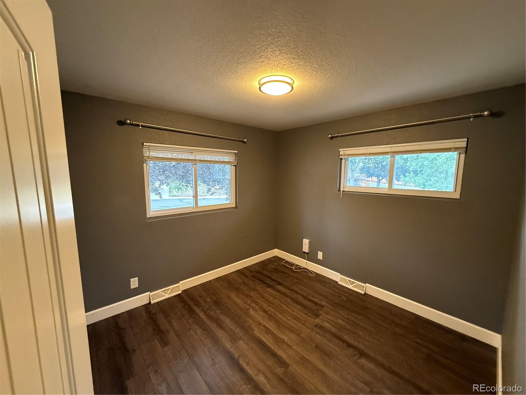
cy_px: 198
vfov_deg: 85.7
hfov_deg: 102.1
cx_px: 263
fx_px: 213
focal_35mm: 14
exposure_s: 1/60
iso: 640
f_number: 2.2
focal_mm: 2.22
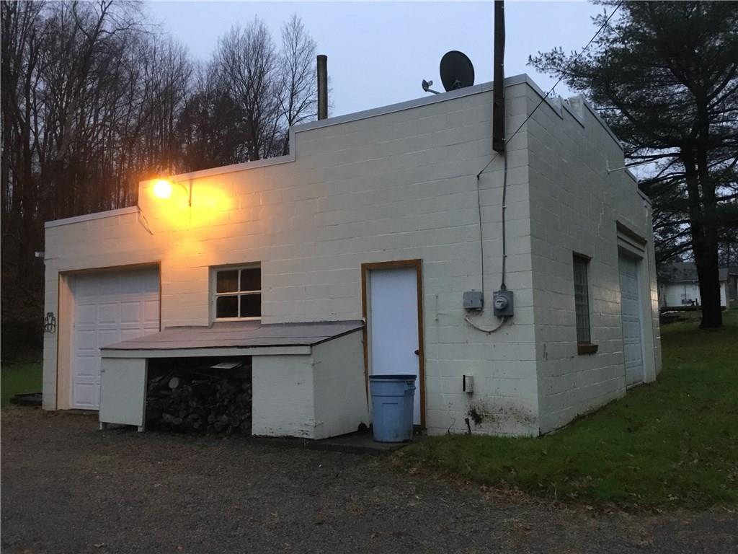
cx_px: 369
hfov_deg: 58.4
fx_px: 661
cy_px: 277
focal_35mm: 31
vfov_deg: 45.4
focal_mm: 3.3
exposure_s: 1/30
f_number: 2.4
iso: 125
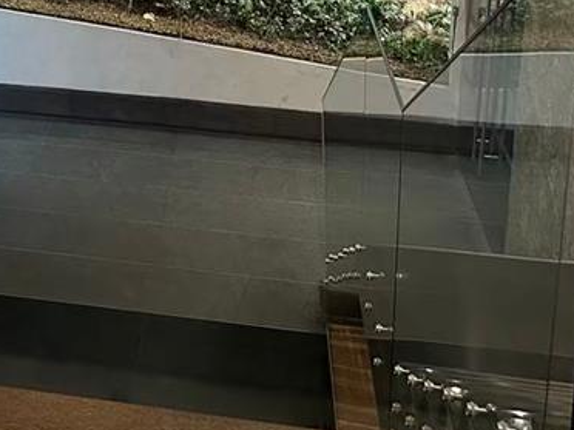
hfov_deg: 28.1
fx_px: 1094
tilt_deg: -9.4
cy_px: -151
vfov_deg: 20.1
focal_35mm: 66
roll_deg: -0.6
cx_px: 42
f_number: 1.78
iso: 640
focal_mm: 6.86
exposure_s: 1/40
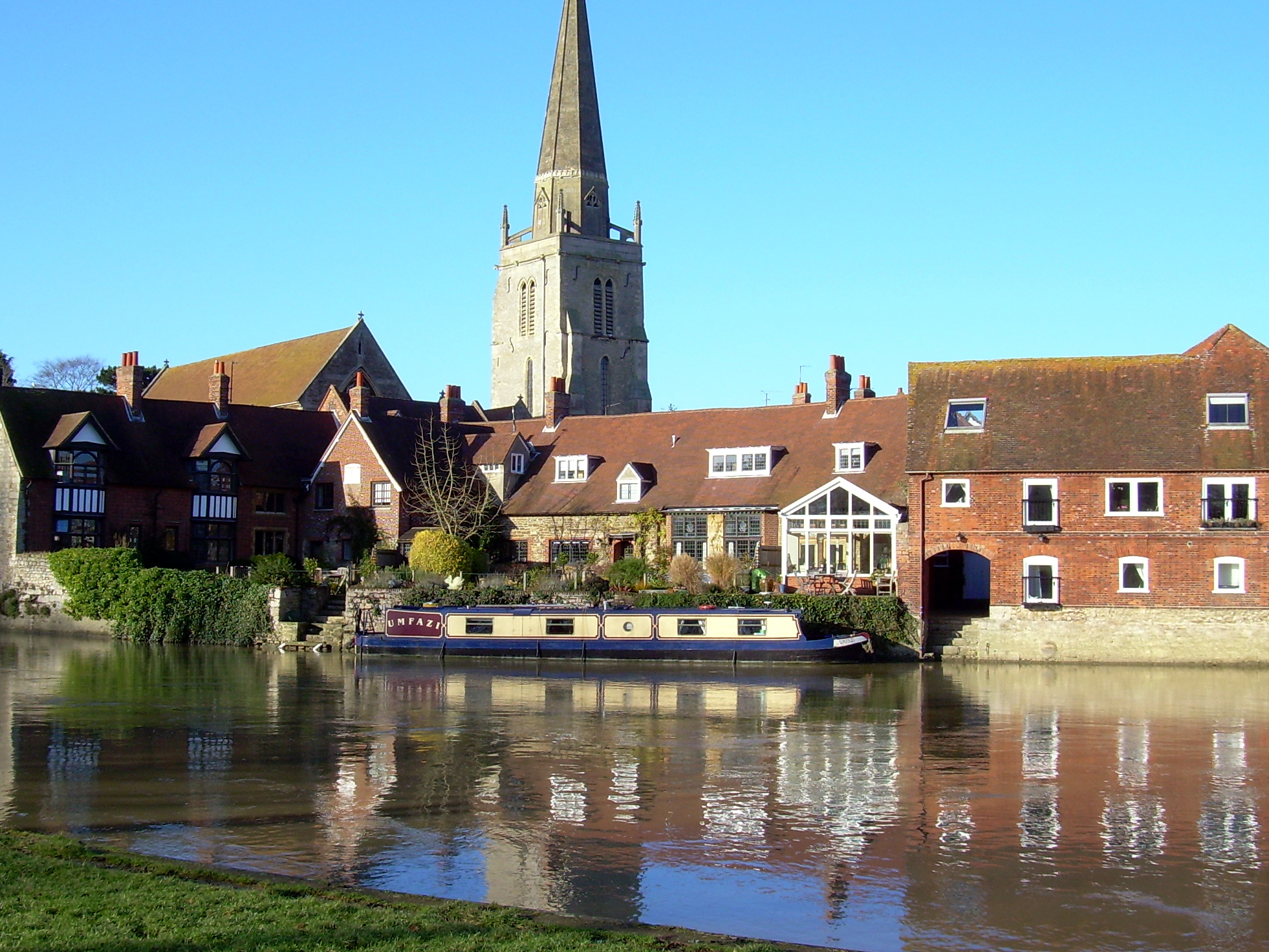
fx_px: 1613
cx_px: 576
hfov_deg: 42.9
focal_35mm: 44
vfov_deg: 32.8
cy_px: 420
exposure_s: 1/250
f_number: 4.6
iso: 50
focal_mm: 6.3
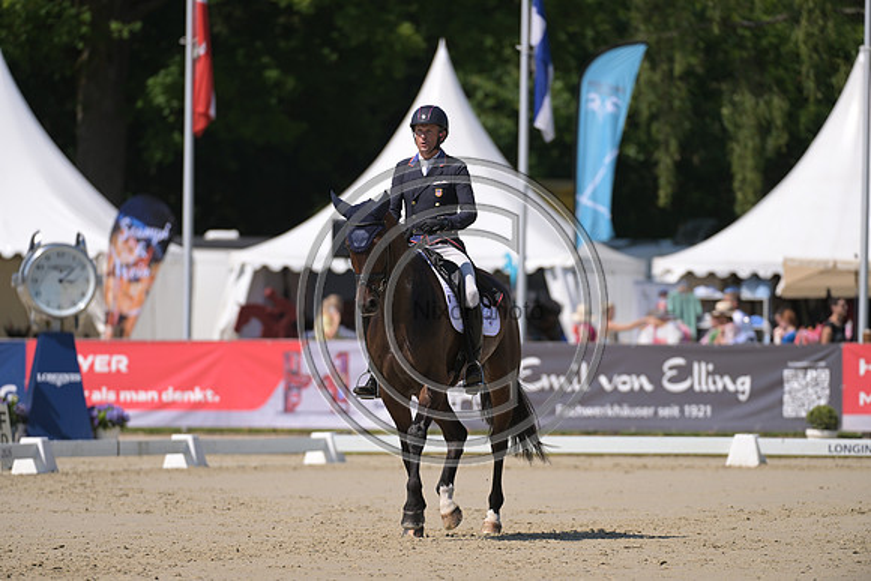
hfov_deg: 5.4
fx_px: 9196
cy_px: 290
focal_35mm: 380
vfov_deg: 3.6
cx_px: 436
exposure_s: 1/1250
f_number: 5
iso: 180
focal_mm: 380
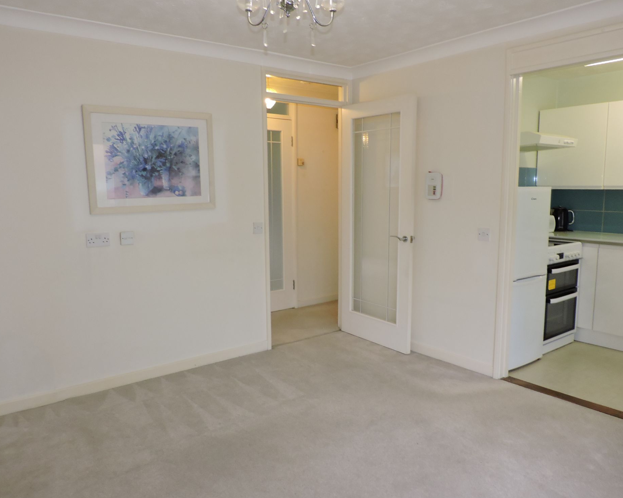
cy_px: 254
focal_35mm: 26
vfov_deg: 54.9
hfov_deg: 66.0
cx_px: 315
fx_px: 479
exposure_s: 1/40
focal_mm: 4.3
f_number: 3
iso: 320
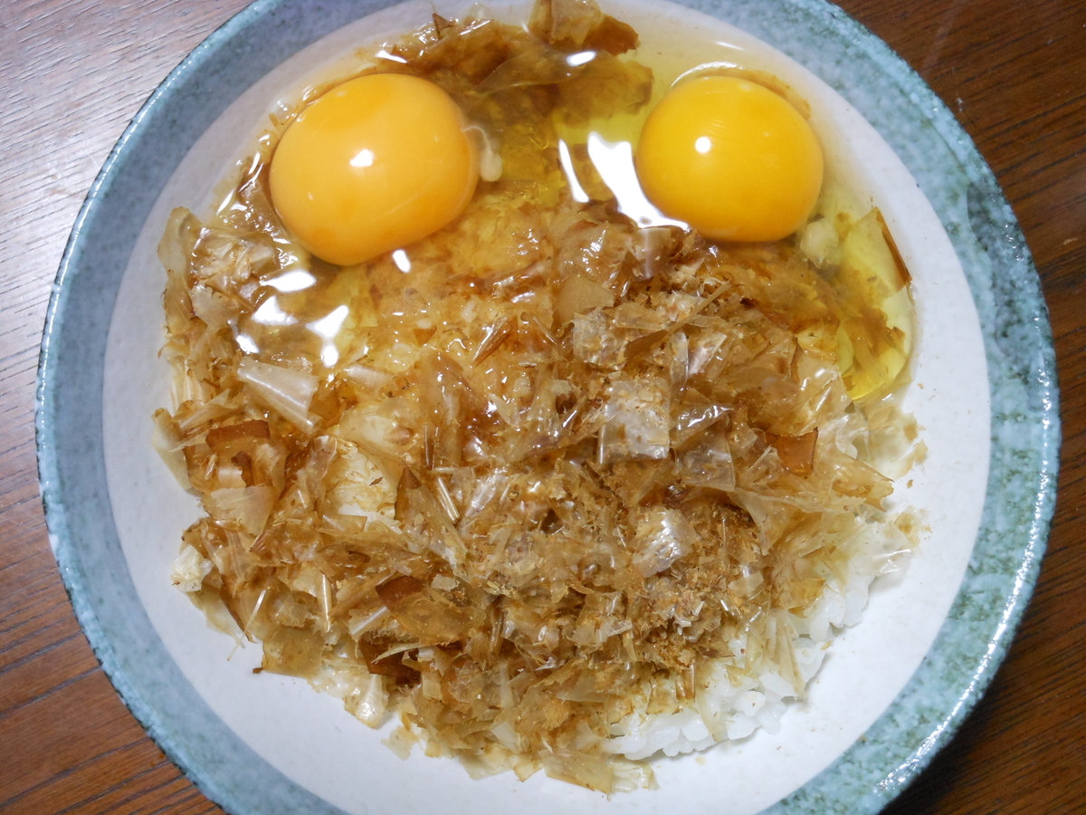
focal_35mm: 39
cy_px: 408
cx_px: 543
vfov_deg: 36.8
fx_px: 1224
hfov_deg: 47.9
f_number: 4.3
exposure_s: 1/25
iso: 400
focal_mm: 6.9
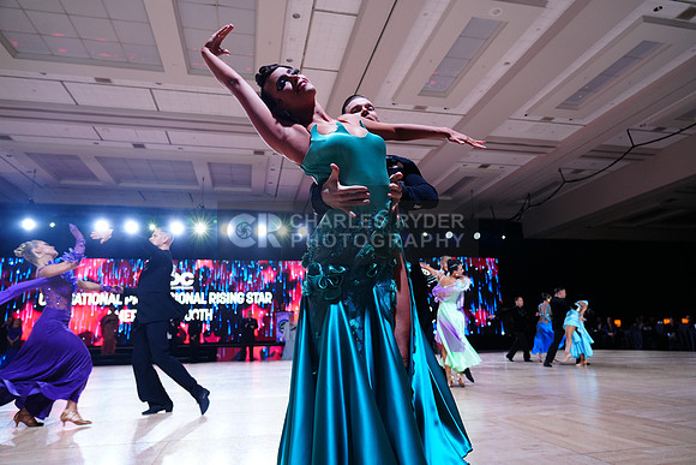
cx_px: 348
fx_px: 464
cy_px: 232
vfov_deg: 53.2
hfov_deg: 73.7
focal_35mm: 24
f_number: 4
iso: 1250
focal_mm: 24
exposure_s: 1/500
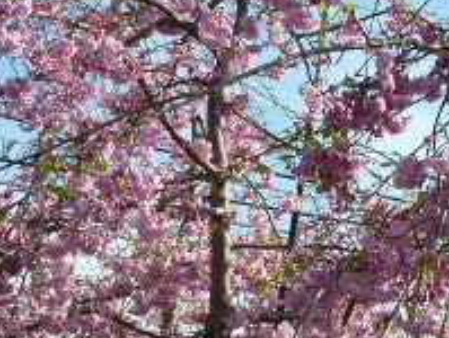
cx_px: 320
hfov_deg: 25.1
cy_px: 309
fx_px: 1001
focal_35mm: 77
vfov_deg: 18.8
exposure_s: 1/500
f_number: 4
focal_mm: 4.3
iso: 100
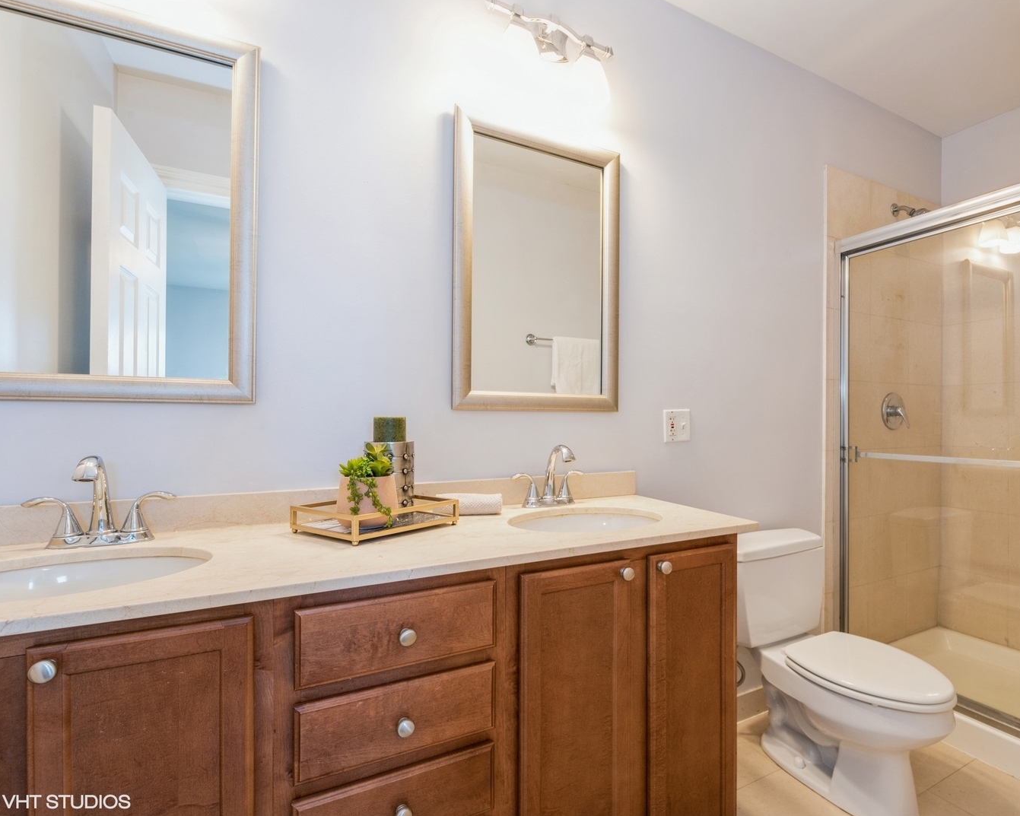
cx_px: 588
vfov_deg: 77.0
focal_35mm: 17
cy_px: 408
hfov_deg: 89.0
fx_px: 513
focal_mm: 15
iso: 200
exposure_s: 1/2
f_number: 11
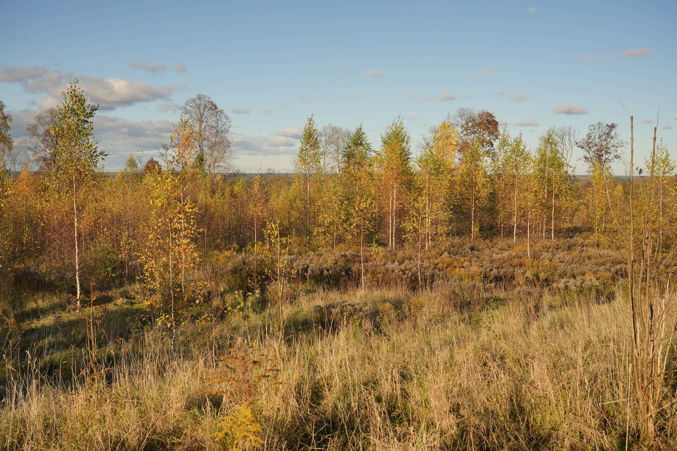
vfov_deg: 37.9
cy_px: 226
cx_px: 338
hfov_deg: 54.4
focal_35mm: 35
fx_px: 658
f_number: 6.3
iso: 100
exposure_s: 1/500
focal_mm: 35
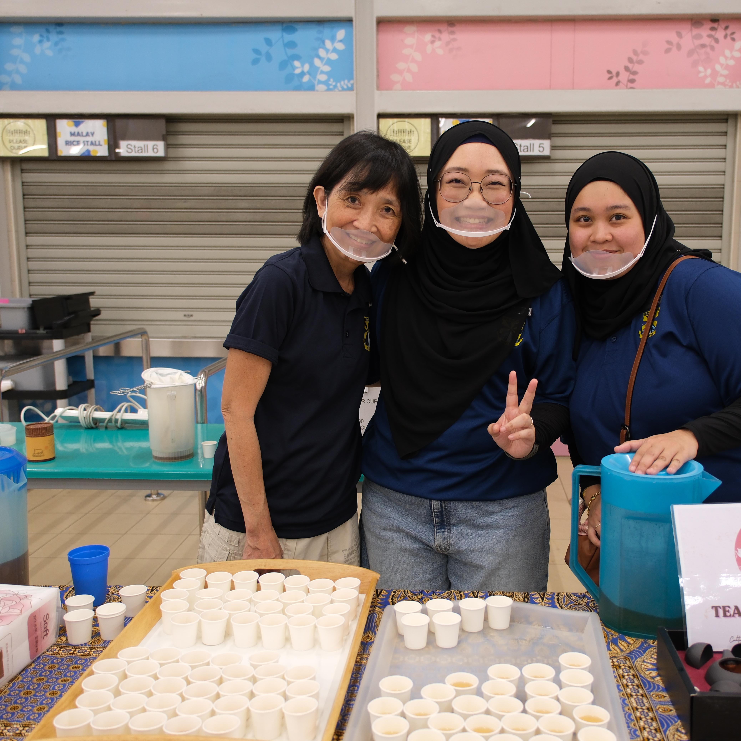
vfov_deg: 44.9
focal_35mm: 37
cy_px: 371
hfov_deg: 44.8
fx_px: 896
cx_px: 428
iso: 640
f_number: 2.8
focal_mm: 19.2
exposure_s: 1/100
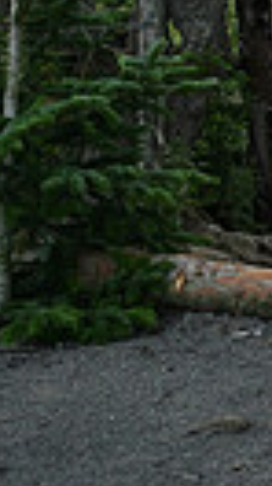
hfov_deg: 7.3
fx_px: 1890
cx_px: 809
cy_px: -61
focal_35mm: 147
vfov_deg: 14.3
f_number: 5
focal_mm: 32
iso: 450
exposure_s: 1/800
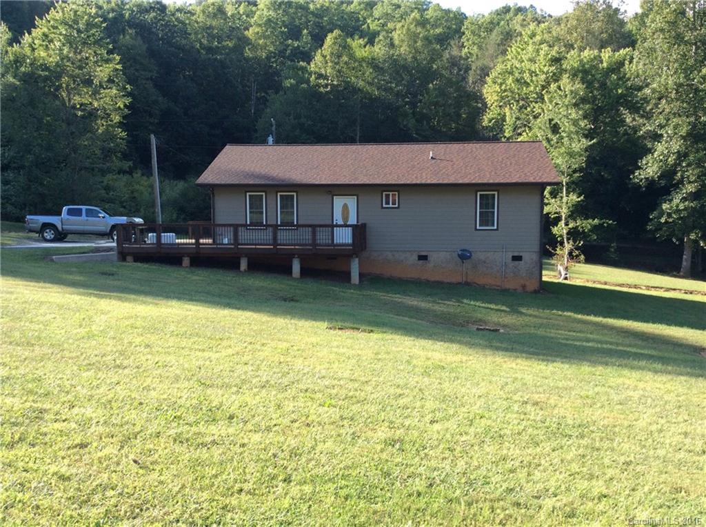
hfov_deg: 55.4
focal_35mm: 33
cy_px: 264
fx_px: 672
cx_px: 353
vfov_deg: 42.8
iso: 32
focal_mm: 3.3
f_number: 2.4
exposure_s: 1/296
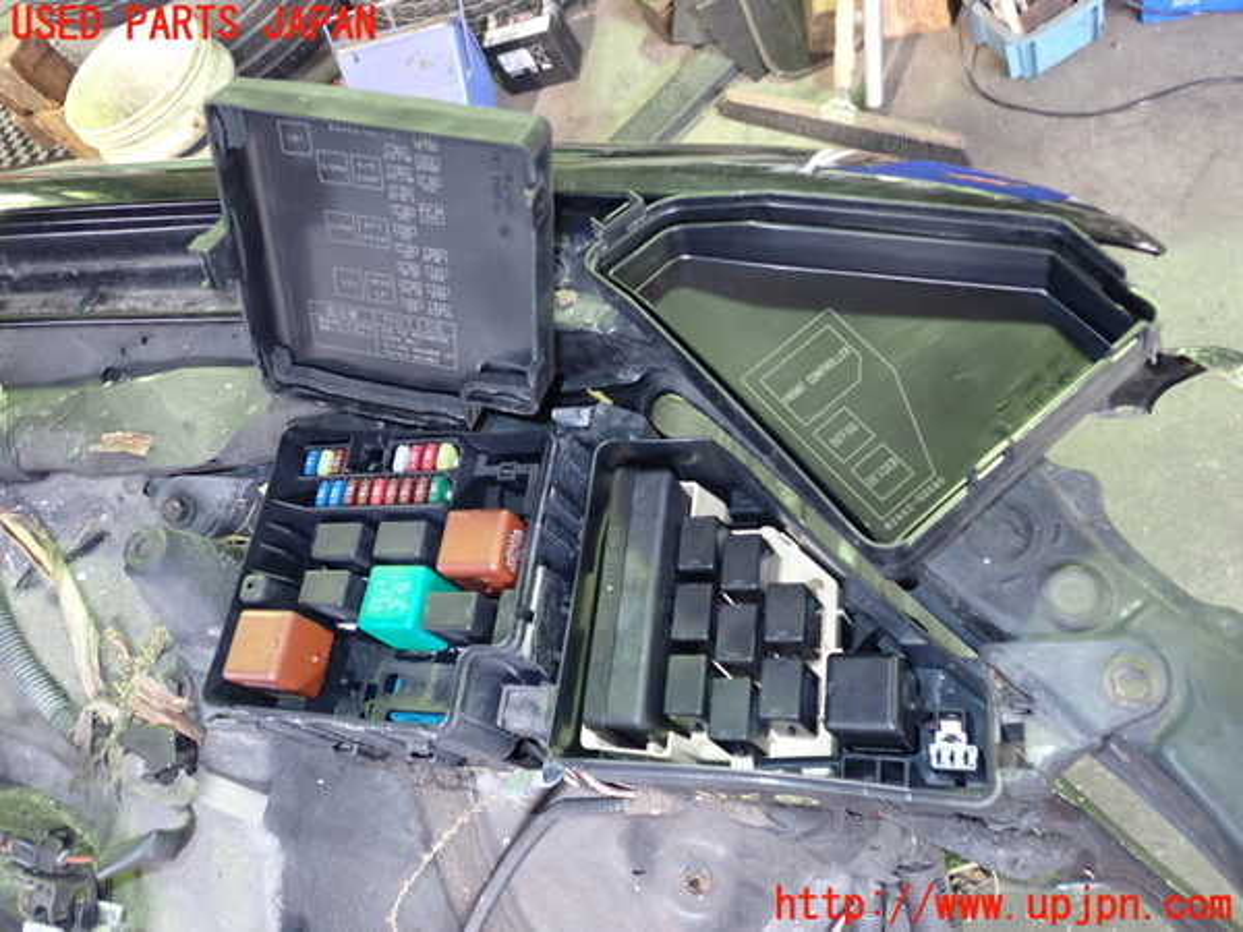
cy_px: 466
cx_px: 622
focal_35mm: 30
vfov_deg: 46.8
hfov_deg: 60.0
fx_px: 1077
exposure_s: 1/15
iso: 800
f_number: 2.3
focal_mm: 5.4
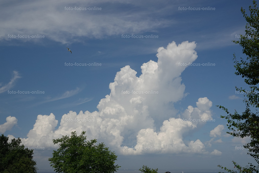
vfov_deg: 31.2
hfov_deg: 45.4
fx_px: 309
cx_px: 130
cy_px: 86
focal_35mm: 43
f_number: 4.5
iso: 100
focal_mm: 15.73
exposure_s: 1/1000
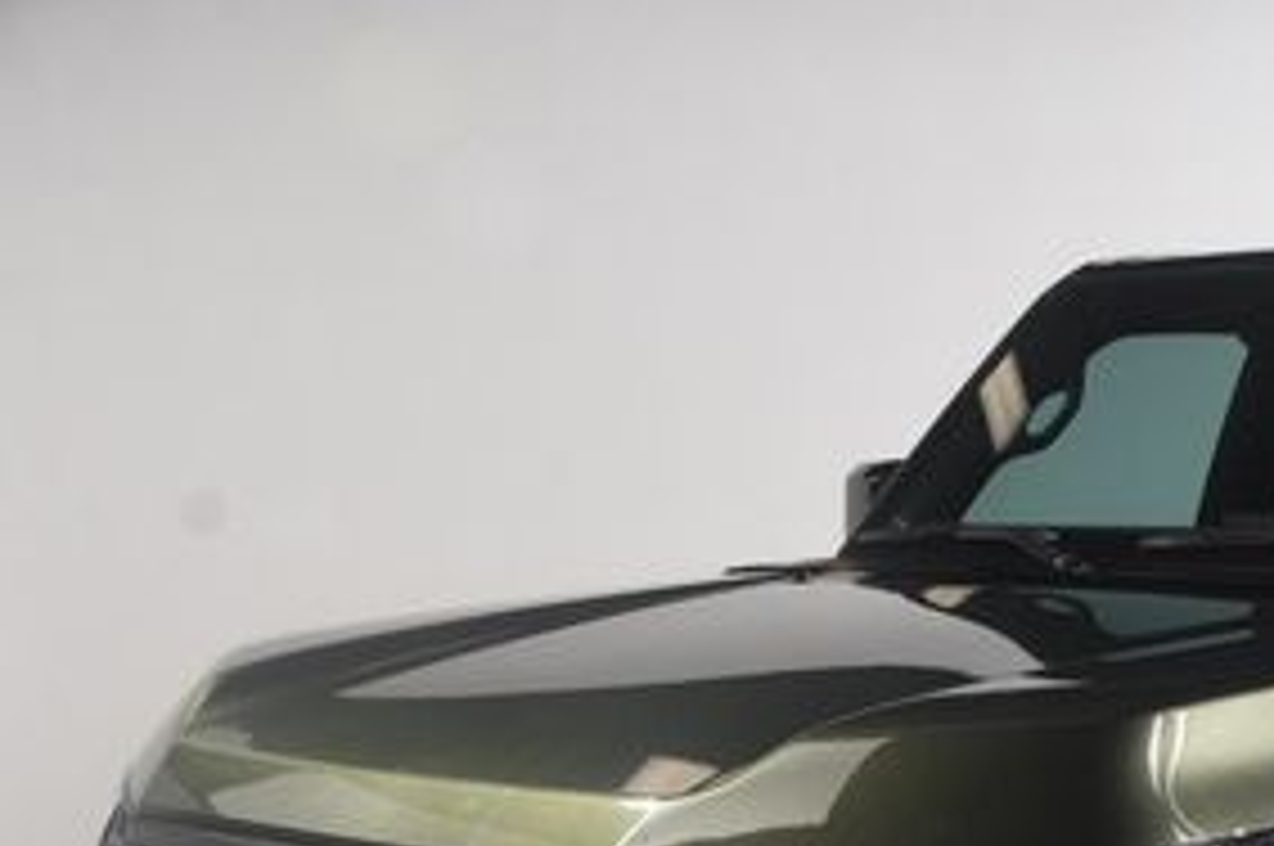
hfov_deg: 25.4
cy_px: 940
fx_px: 2722
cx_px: 1188
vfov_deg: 17.1
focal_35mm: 77
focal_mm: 23
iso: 100
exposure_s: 1/160
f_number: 7.1
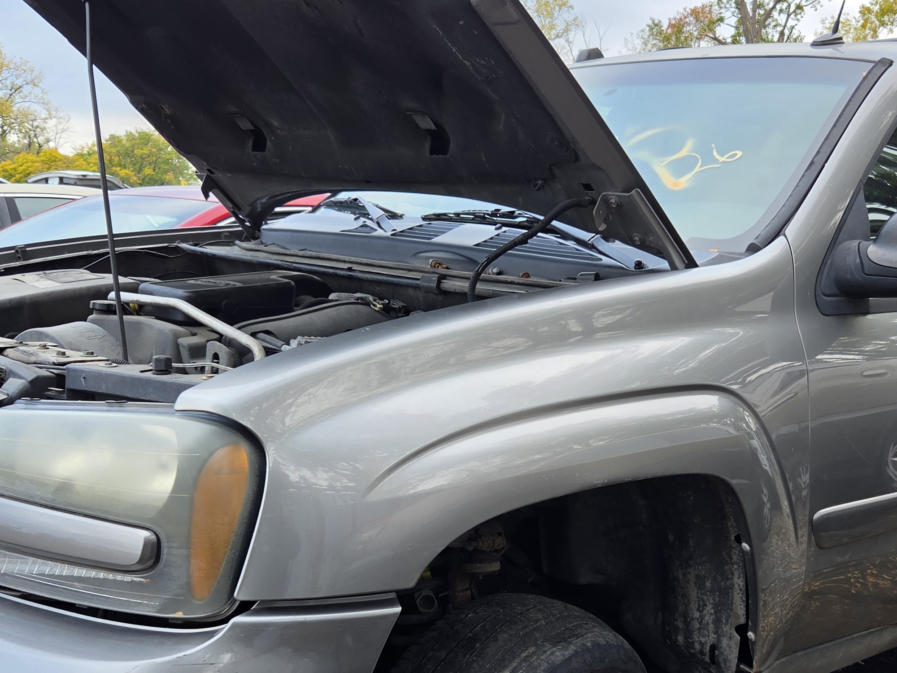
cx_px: 541
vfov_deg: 31.2
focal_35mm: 46
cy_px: 474
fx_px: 1192
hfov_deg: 41.0
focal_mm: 5.4
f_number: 1.8
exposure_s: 1/180
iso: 32
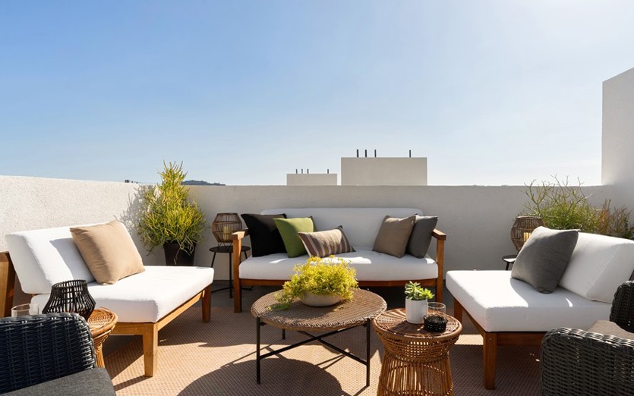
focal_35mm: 20
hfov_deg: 84.7
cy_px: 209
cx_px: 354
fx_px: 346
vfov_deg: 59.6
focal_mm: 16
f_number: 9
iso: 125
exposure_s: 1/250
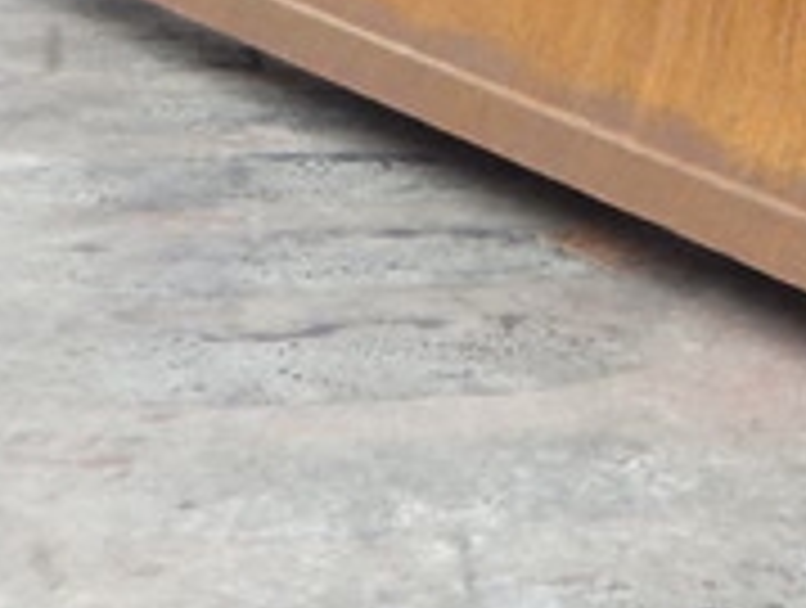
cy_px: 149
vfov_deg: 16.2
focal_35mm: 91
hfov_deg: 20.0
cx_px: 995
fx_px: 2123
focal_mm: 6.1
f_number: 3.8
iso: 125
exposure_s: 1/100
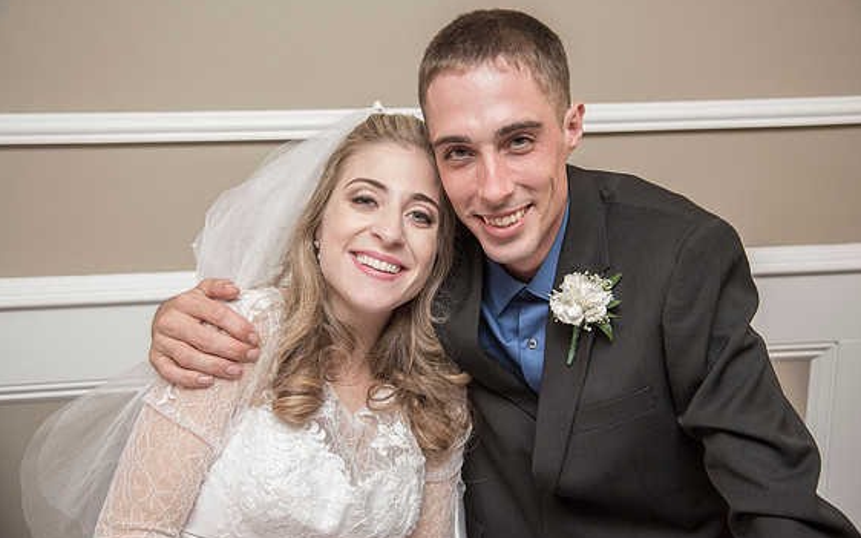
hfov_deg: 49.3
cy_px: 254
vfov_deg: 32.0
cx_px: 429
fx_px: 938
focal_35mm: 40
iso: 2000
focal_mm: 38
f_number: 4
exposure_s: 1/160
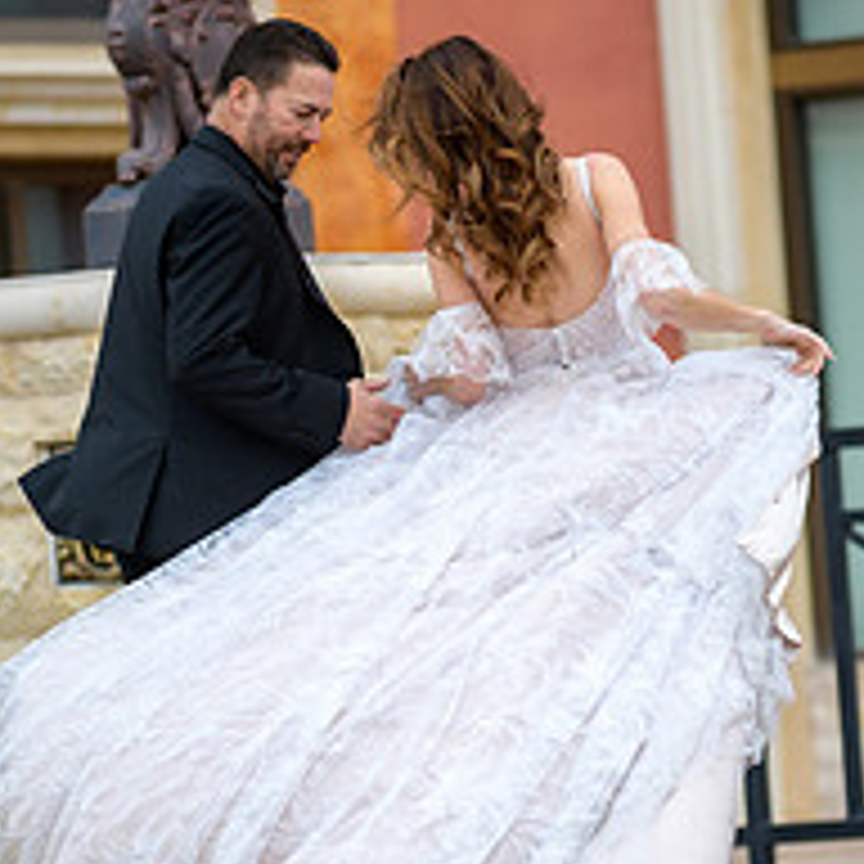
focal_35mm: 399
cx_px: 540
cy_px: 616
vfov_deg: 4.4
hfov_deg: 4.4
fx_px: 11267
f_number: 2.8
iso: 400
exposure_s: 1/2000
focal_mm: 200
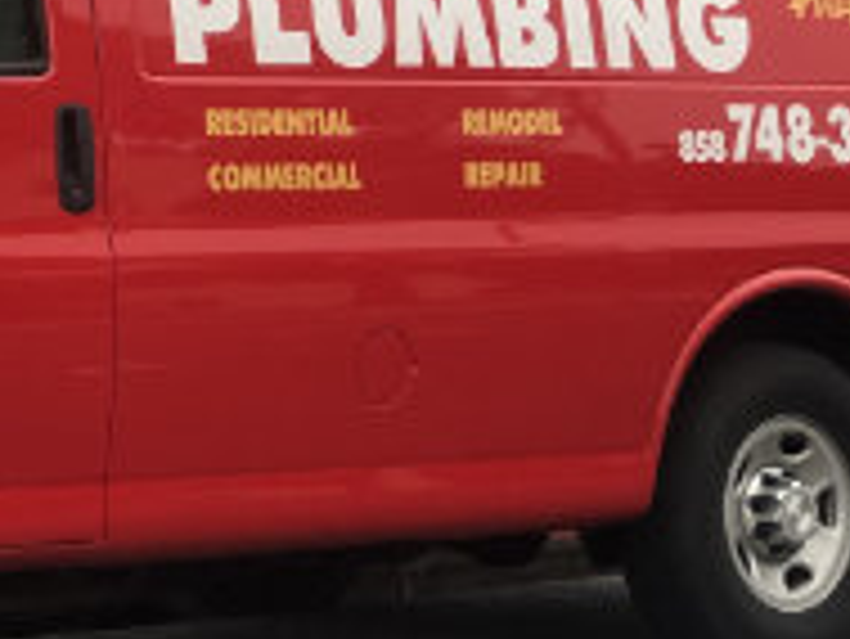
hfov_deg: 10.8
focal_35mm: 181
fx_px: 4447
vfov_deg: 8.2
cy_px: 40
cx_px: -67
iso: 20
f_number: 2.8
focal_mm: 6.6
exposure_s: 1/30
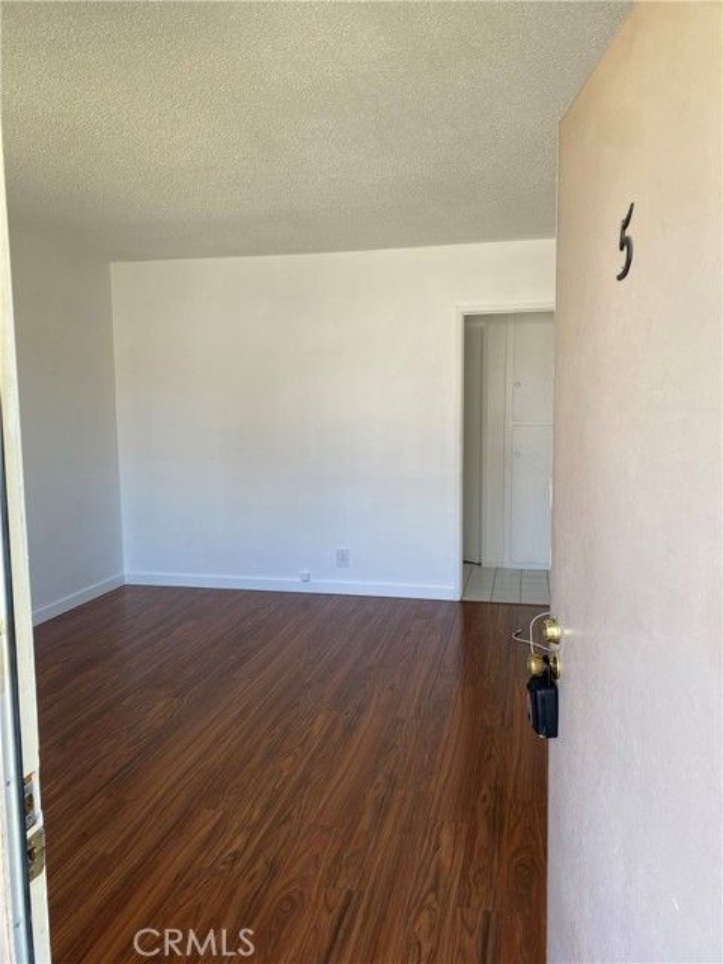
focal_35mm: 26
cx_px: 362
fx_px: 724
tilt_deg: -5.2
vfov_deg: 67.3
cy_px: 482
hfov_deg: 53.1
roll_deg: -0.2
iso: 50
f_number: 1.8
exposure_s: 1/121
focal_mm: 4.25
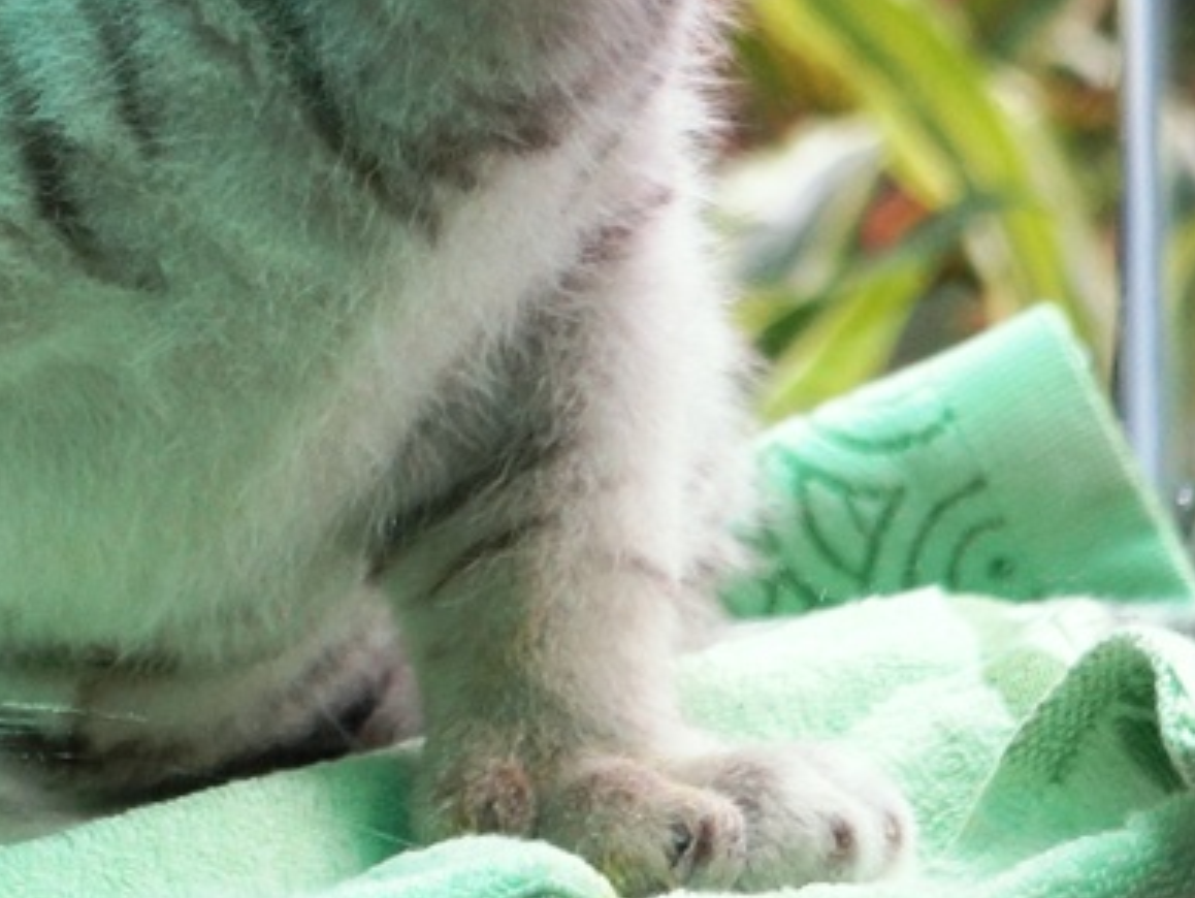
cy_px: -376
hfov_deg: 6.4
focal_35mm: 308
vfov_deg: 4.8
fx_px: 10635
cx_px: -31
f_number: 5.6
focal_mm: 55
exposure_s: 1/160
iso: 400
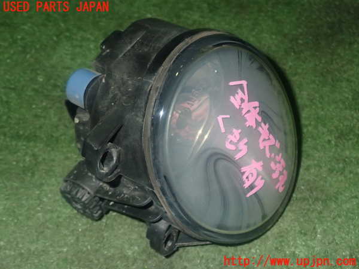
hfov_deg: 38.2
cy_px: 134
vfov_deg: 29.1
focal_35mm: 50
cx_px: 180
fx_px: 519
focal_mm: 9.01
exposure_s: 1/50
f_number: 9
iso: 800
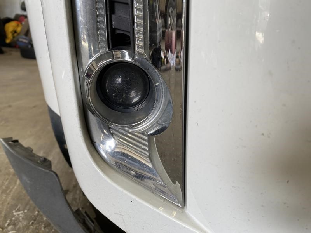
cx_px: 156
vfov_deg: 53.1
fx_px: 234
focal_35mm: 26
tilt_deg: -22.0
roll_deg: -1.6
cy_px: 116
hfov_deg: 67.3
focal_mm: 4.25
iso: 40
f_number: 1.8
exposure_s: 1/122
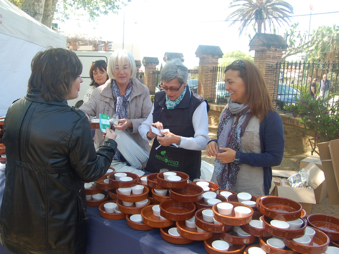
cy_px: 129
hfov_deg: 59.7
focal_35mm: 30
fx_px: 294
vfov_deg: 46.8
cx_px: 147
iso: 200
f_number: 5.6
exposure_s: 1/125
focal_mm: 18
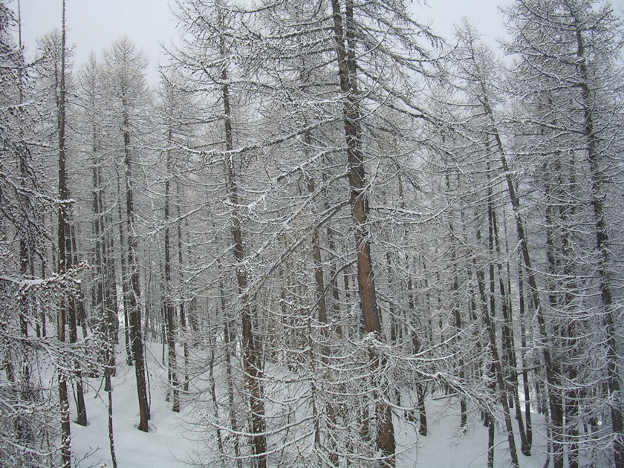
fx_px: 685
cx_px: 312
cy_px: 234
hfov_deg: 49.0
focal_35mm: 38
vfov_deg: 37.7
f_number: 2.8
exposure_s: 1/1400
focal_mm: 5.8
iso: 50
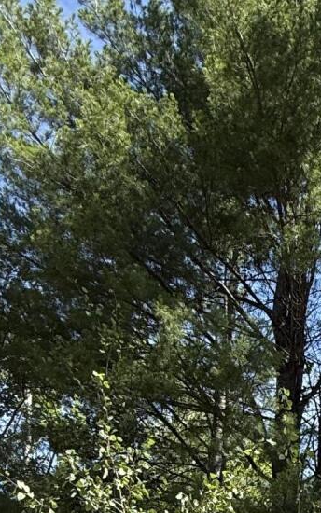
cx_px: 472
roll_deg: -1.7
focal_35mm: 54
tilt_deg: +15.6
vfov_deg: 30.5
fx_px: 755
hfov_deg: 20.7
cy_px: 648
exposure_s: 1/439
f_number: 2.2
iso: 50
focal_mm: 2.22
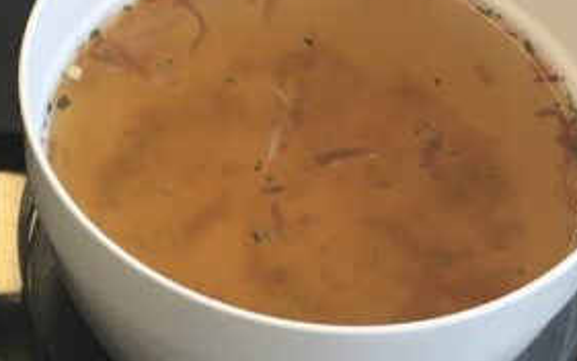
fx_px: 1762
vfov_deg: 11.4
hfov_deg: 18.3
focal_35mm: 112
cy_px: 476
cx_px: 57
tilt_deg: -62.6
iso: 50
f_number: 2.2
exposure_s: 1/30
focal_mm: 4.15
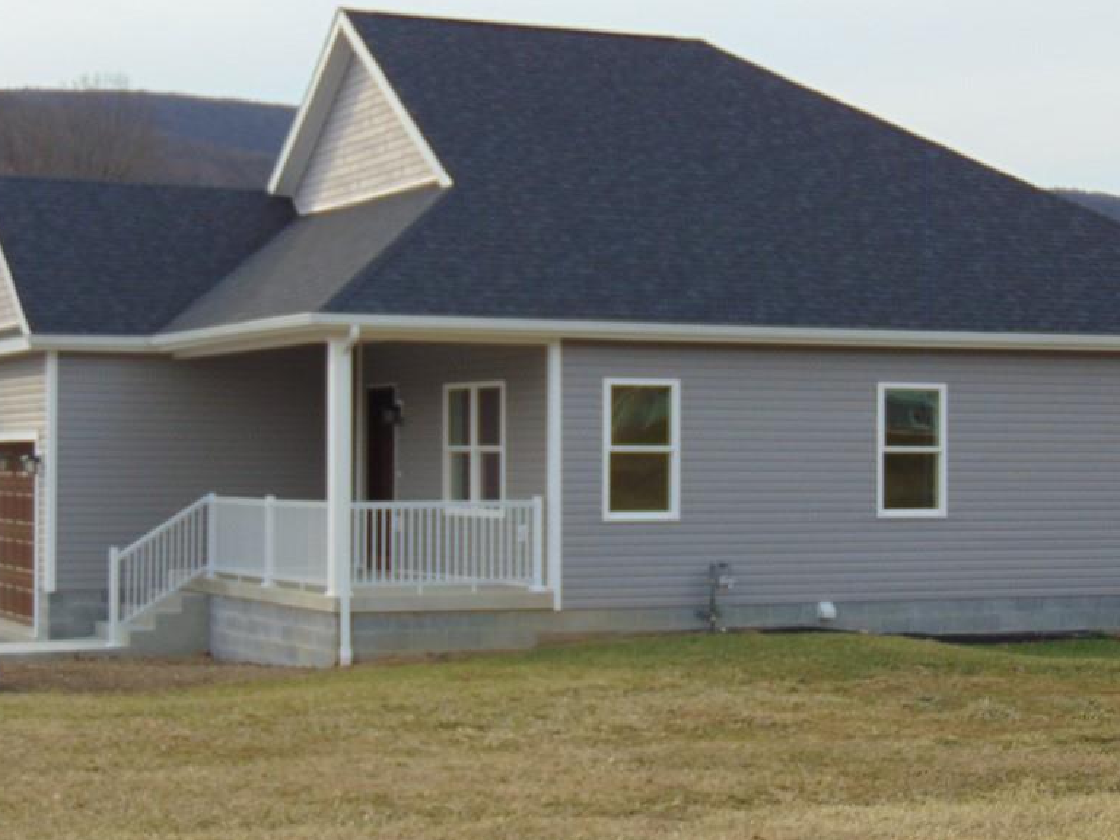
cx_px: 658
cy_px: 392
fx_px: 2588
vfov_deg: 18.4
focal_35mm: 80
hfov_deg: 24.4
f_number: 3.6
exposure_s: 1/320
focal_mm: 10.8
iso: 80
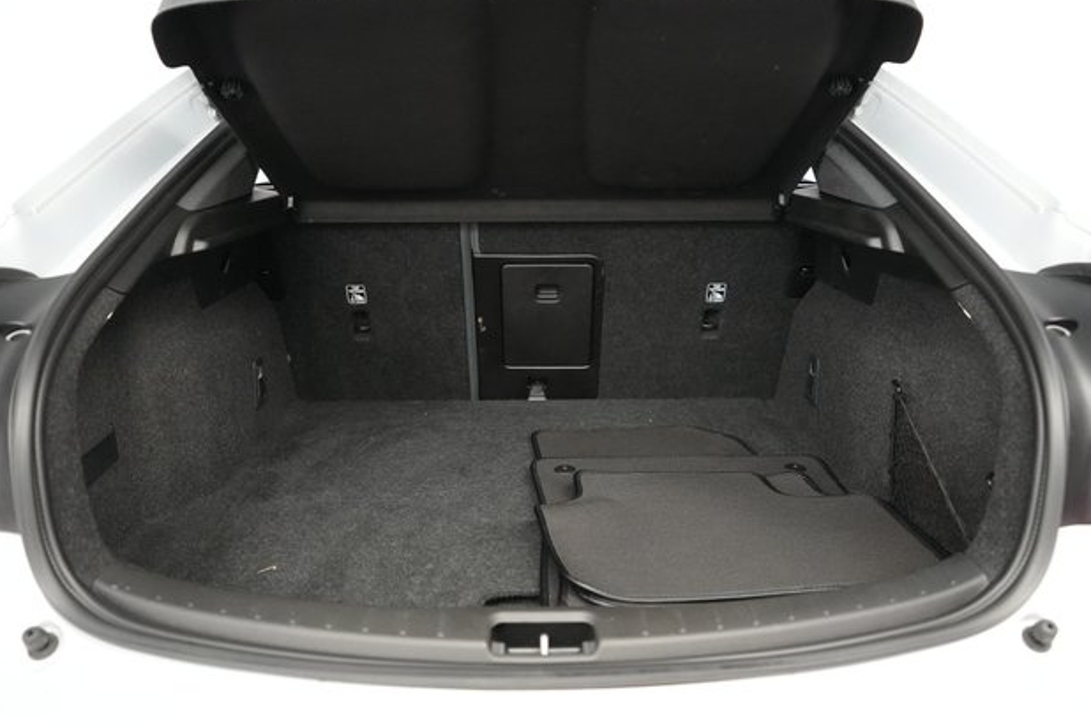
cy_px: 364
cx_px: 540
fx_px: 879
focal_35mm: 29
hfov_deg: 63.7
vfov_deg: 45.0
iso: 8000
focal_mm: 28
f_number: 2.8
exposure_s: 1/160
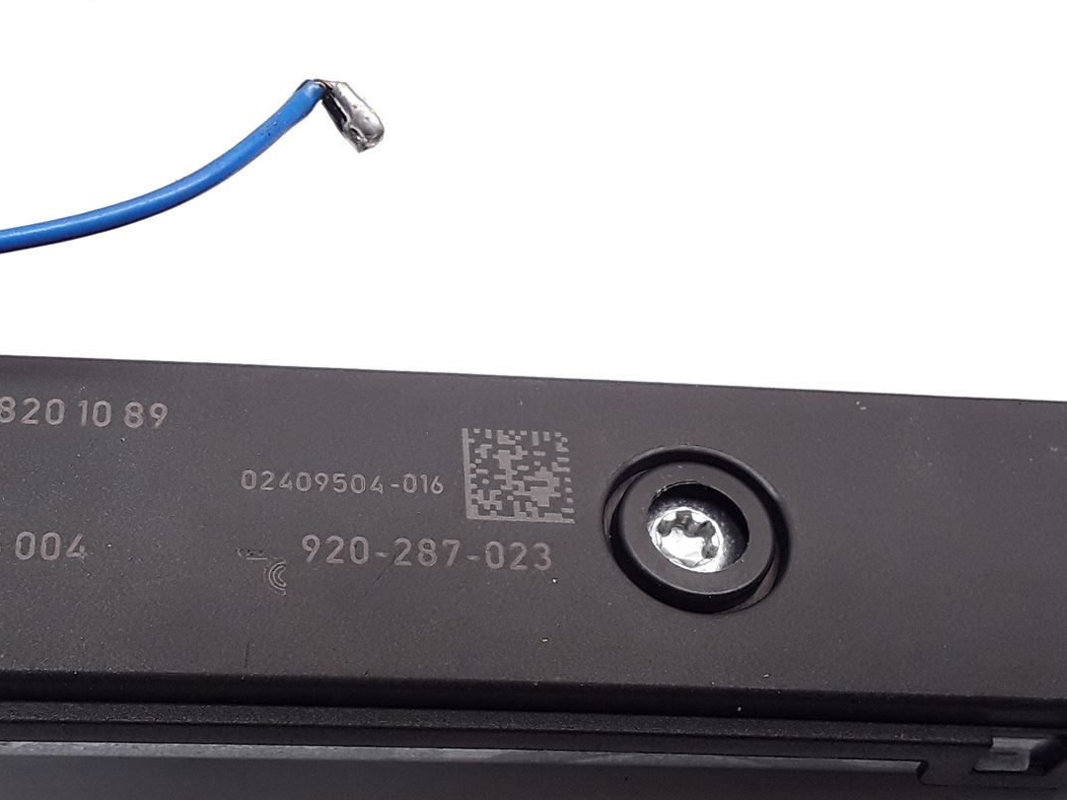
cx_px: 357
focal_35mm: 53
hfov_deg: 35.8
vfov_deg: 27.2
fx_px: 1633
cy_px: 571
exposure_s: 1/50
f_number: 1.9
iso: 40
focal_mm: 2.91
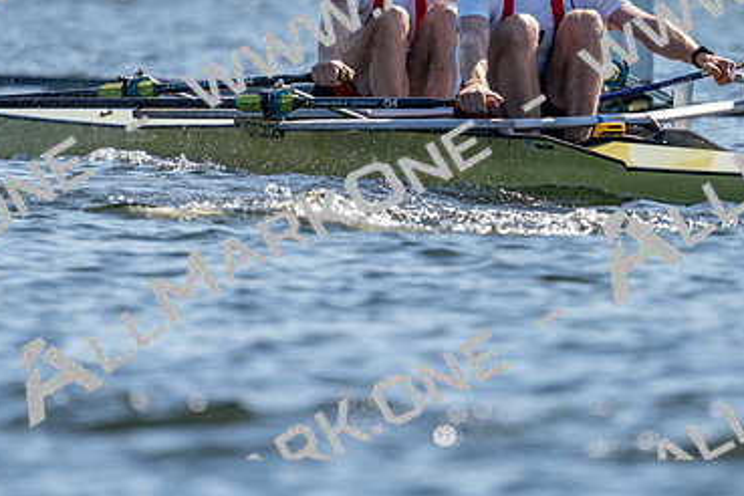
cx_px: 431
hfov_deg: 2.7
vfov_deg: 1.8
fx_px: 16015
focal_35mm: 775
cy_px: 114
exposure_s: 1/1600
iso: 200
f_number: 6.3
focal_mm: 493
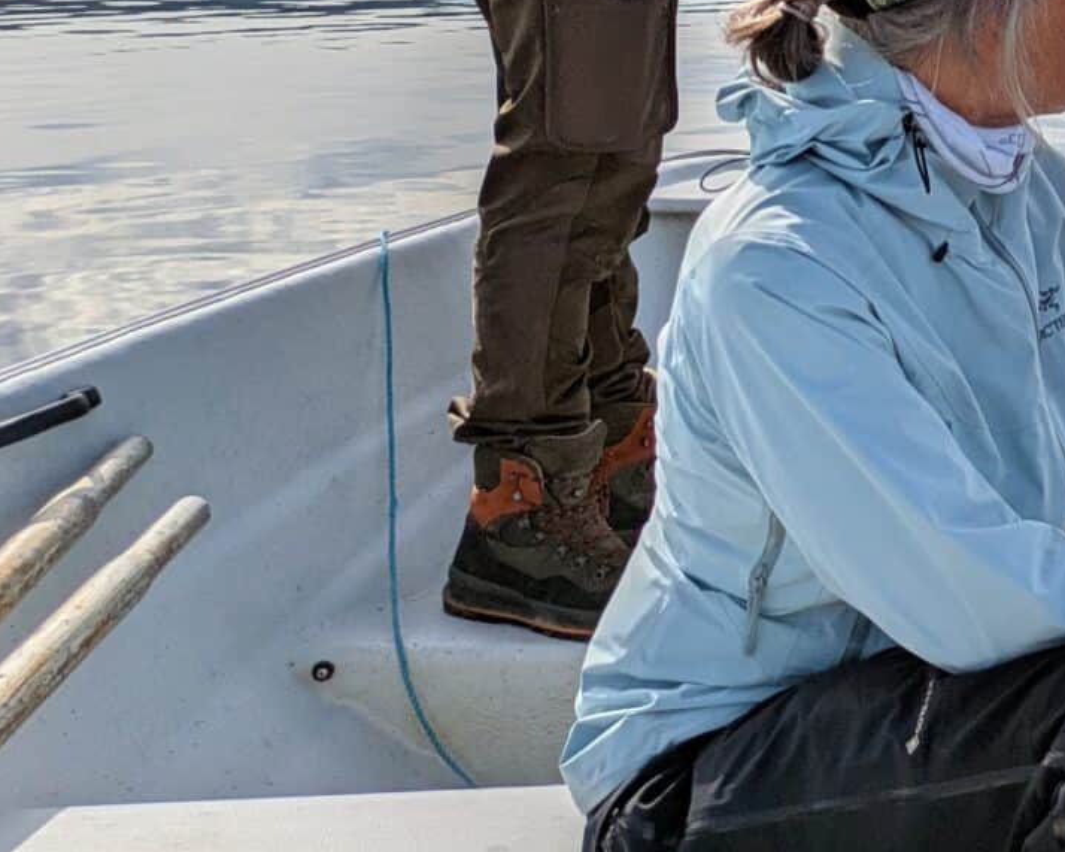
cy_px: -42
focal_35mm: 70
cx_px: 1478
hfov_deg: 23.2
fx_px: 2206
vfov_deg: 21.0
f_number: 1.89
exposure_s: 1/4739
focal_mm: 5.43
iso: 46
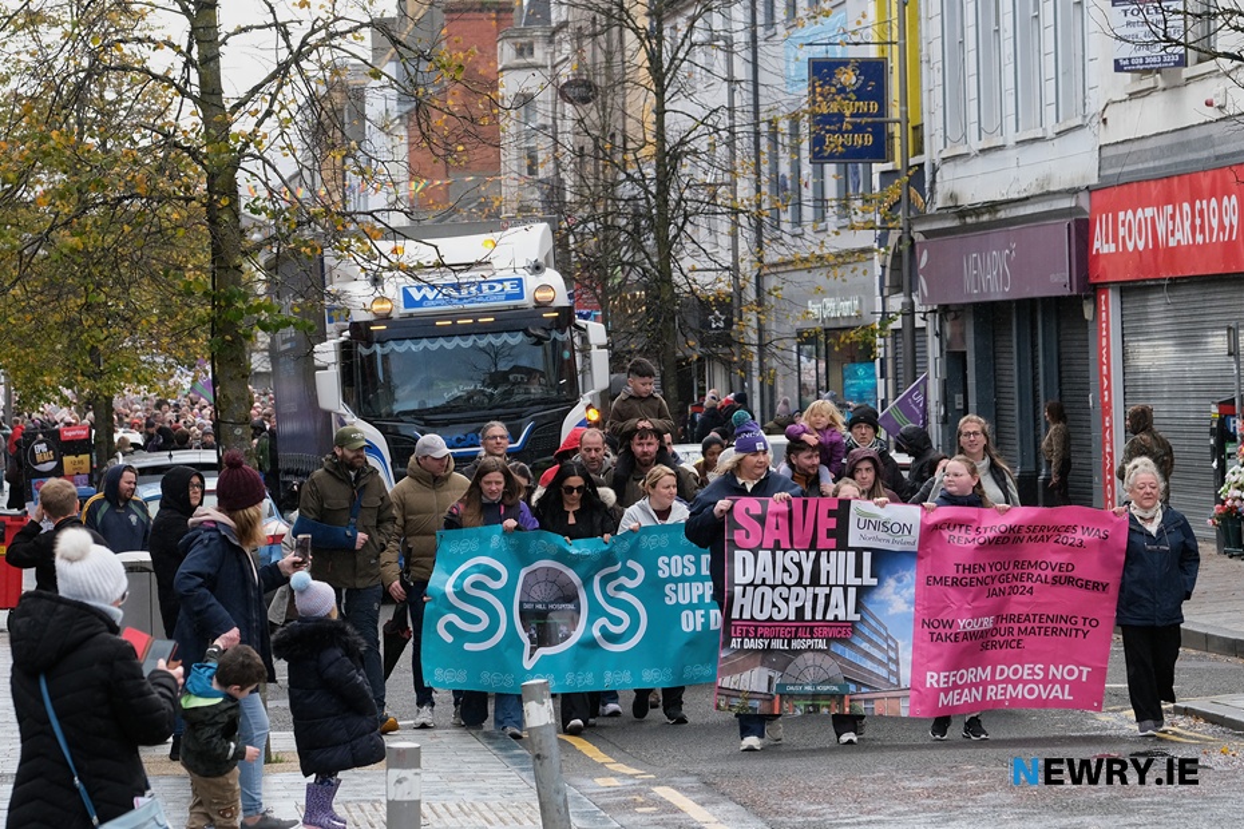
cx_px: 622
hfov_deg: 19.8
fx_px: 3559
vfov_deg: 13.3
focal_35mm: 103
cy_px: 414
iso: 800
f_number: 4.5
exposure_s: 1/480
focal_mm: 68.7
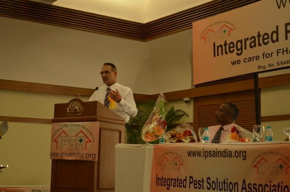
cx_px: 145
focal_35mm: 68
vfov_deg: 20.1
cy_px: 96
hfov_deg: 29.9
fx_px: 542
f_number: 5.3
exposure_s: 1/80
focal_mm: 45
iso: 800
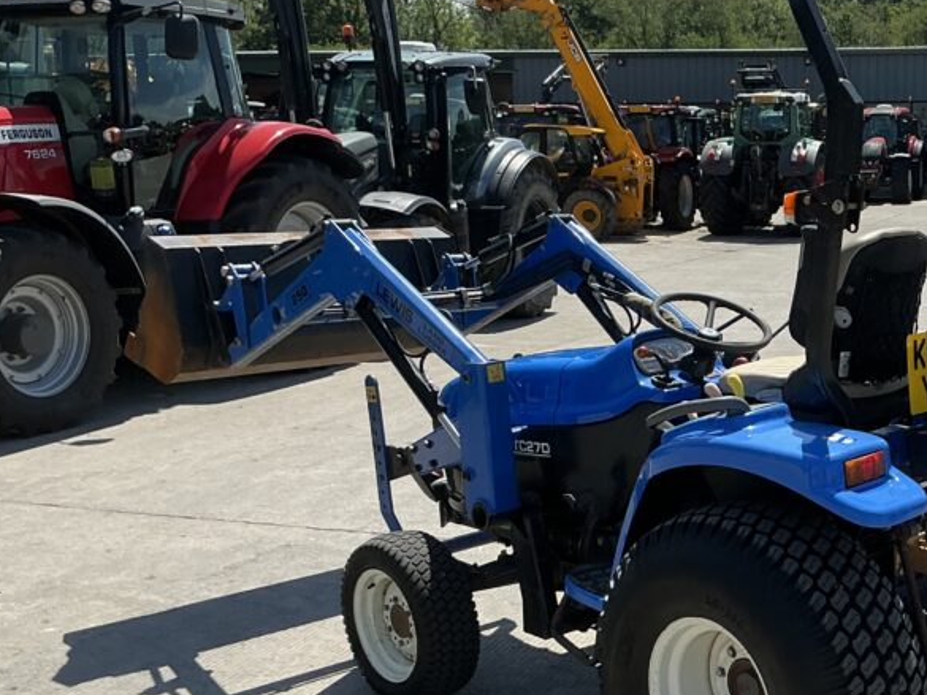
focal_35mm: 49
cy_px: 437
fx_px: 1312
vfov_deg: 29.6
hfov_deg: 37.2
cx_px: 775
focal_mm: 3
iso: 25
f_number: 1.8
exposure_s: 1/1675
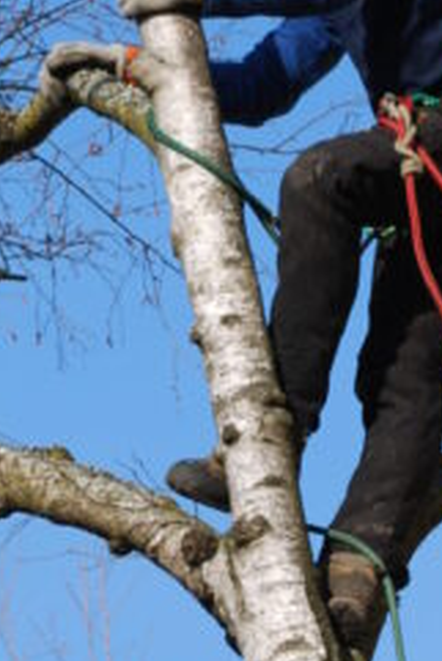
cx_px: 349
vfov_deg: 5.9
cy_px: 129
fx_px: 6457
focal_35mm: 351
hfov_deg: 3.9
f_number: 8
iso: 100
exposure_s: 1/250
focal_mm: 55
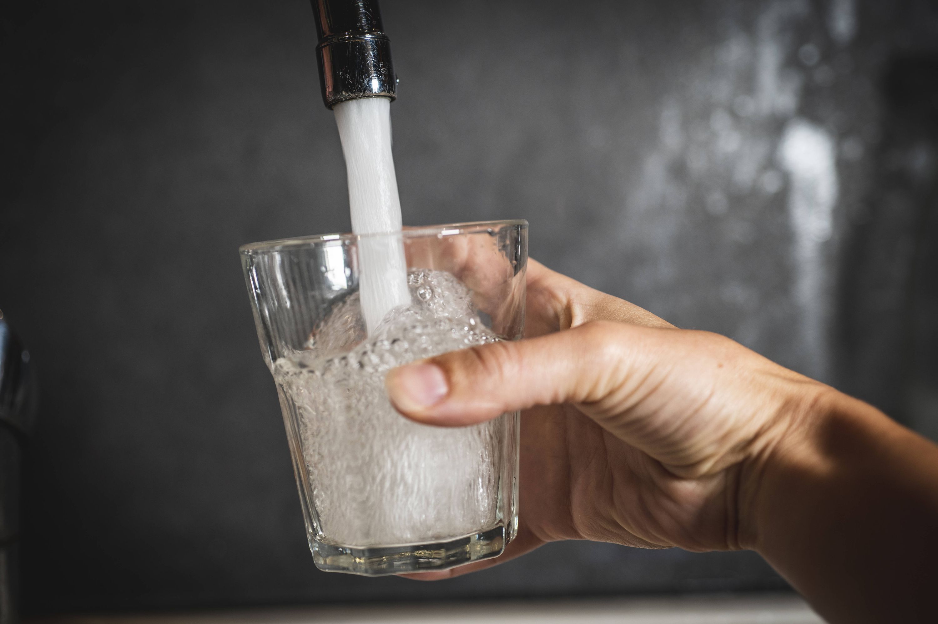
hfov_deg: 33.4
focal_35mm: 60
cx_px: 469
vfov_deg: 22.6
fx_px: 1562
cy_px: 312
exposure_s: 1/250
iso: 400
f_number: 4
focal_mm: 60
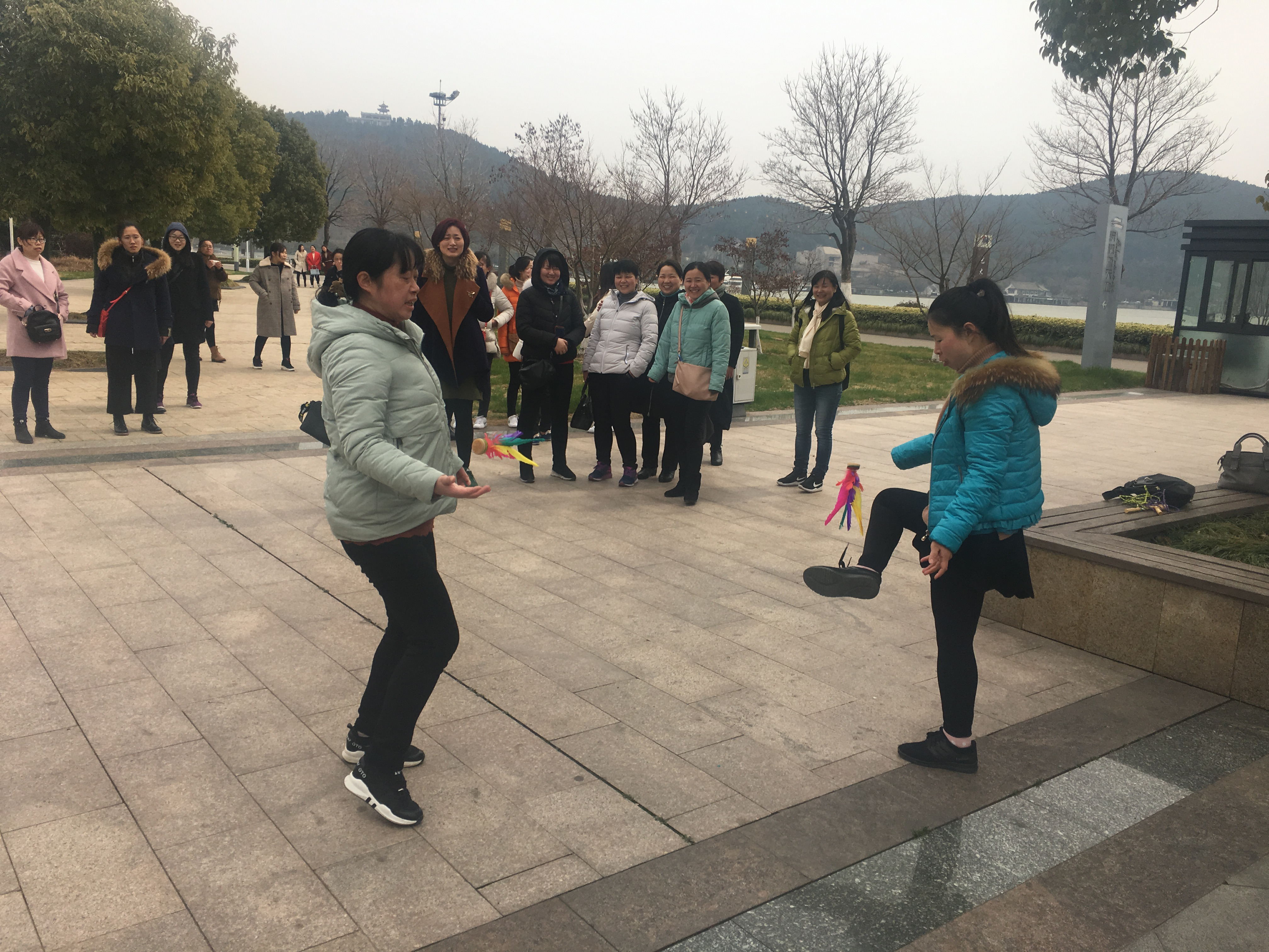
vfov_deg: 48.2
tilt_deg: -9.9
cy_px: 476
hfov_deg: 61.7
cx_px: 634
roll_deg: -3.6
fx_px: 1063
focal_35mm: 29
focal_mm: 4.15
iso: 25
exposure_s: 1/1221
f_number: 2.2
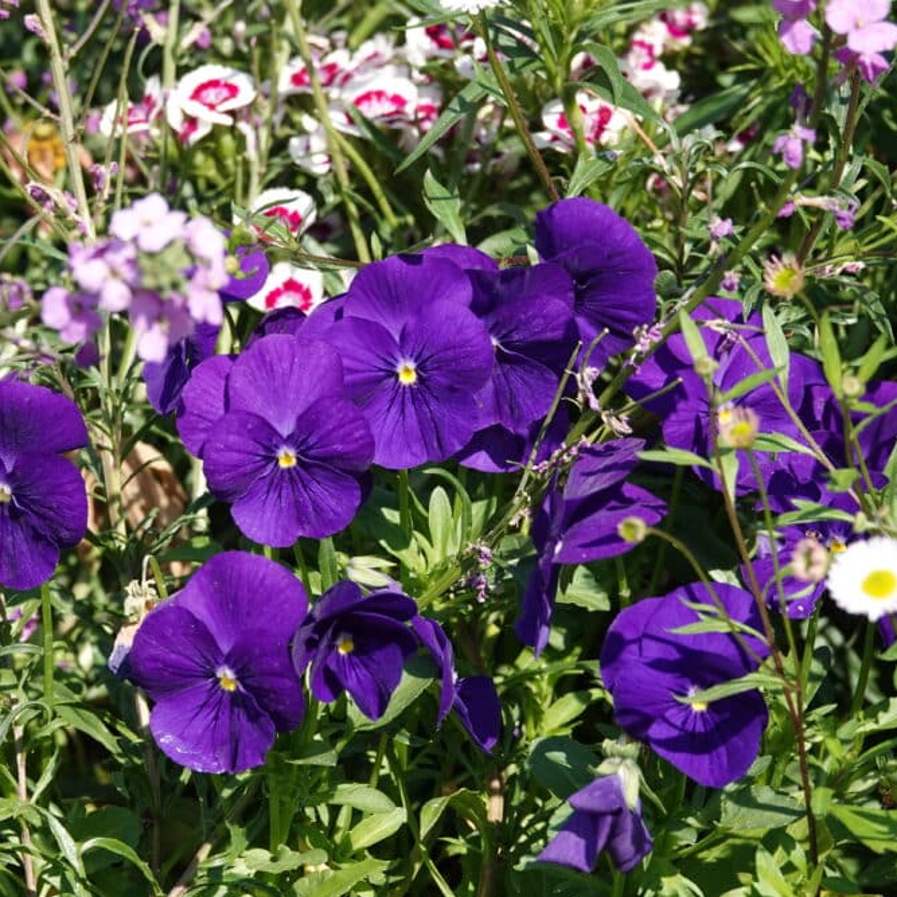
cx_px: 397
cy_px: 448
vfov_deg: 6.7
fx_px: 7652
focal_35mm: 261
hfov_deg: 6.7
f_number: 4
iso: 100
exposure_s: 1/500
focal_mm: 73.24
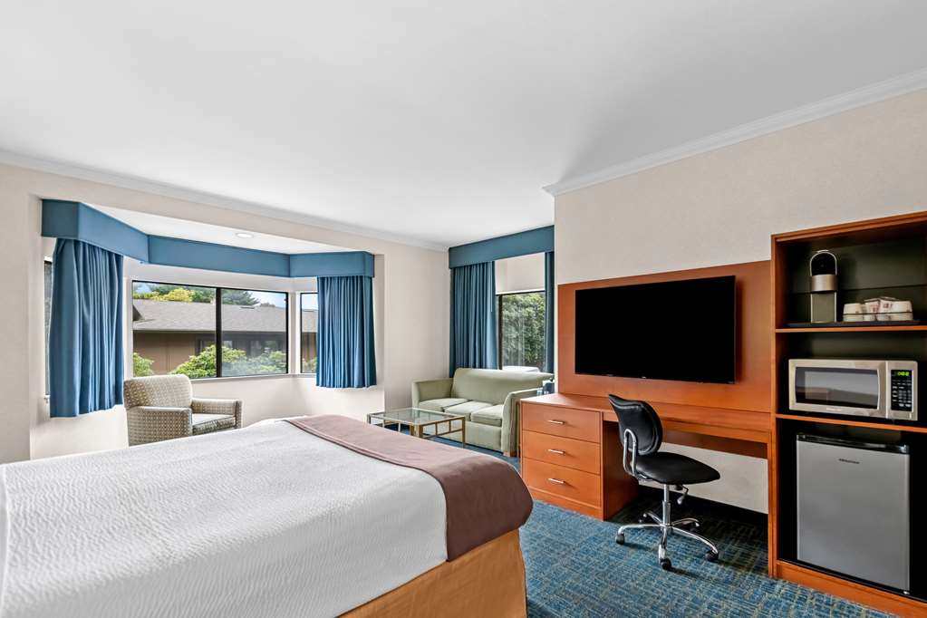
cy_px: 309
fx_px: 309
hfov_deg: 112.6
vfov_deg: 90.0
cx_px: 464
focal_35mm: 12
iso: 800
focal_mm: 12
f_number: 8
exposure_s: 1/25
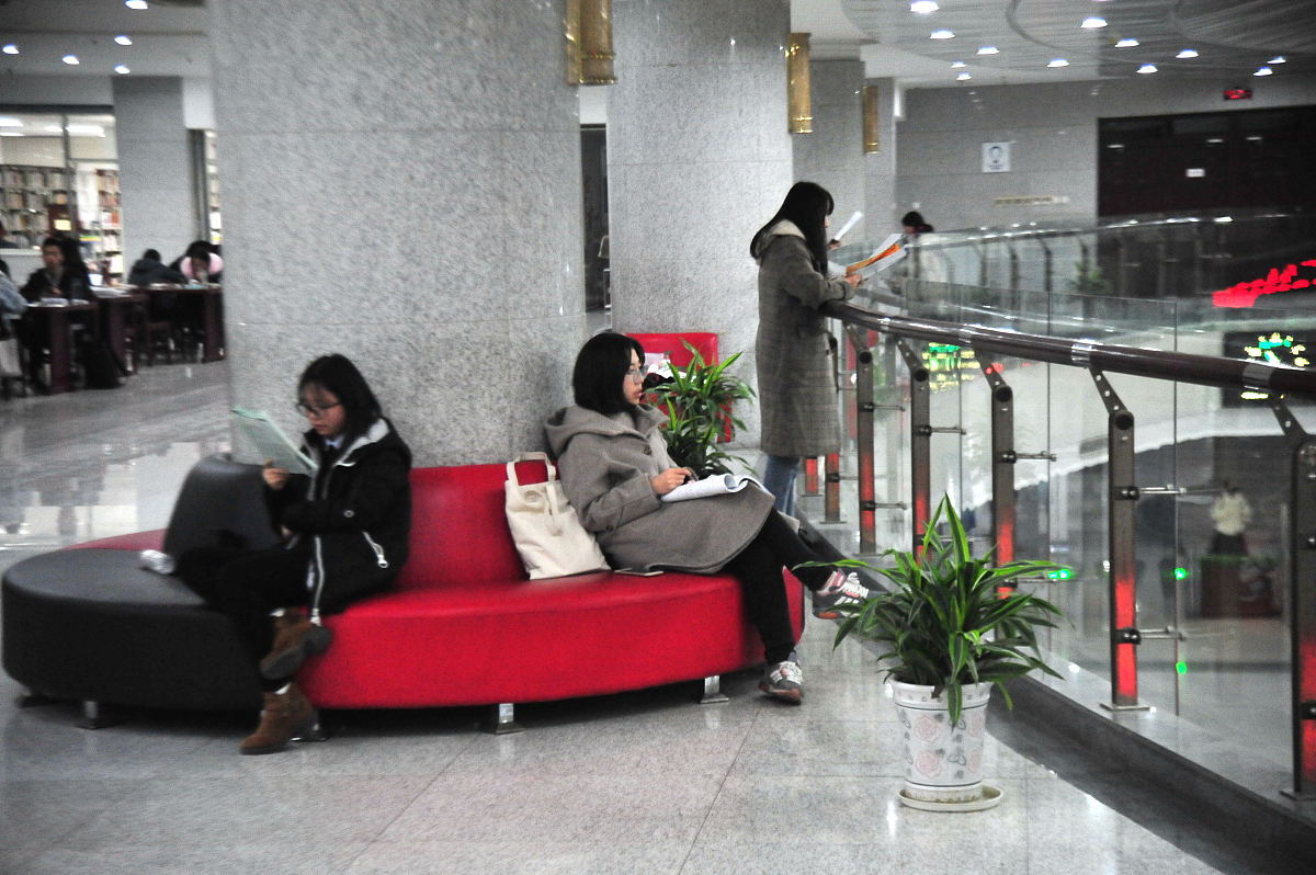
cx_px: 658
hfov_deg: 26.0
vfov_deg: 17.5
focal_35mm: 78
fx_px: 2849
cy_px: 438
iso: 4000
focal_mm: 78
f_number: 4
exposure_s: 1/100
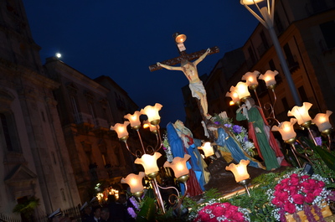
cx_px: 168
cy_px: 111
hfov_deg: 49.6
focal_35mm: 39
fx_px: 362
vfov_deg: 34.1
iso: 400
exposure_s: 1/60
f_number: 4
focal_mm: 26
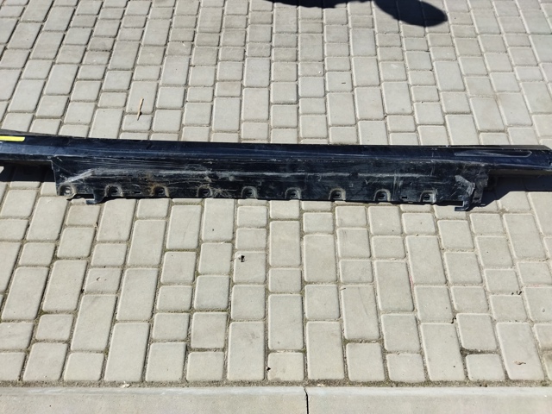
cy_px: 207
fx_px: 431
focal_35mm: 27
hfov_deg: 65.3
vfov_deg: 51.4
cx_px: 276
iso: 98
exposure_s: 1/1970
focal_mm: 4.71
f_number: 1.79
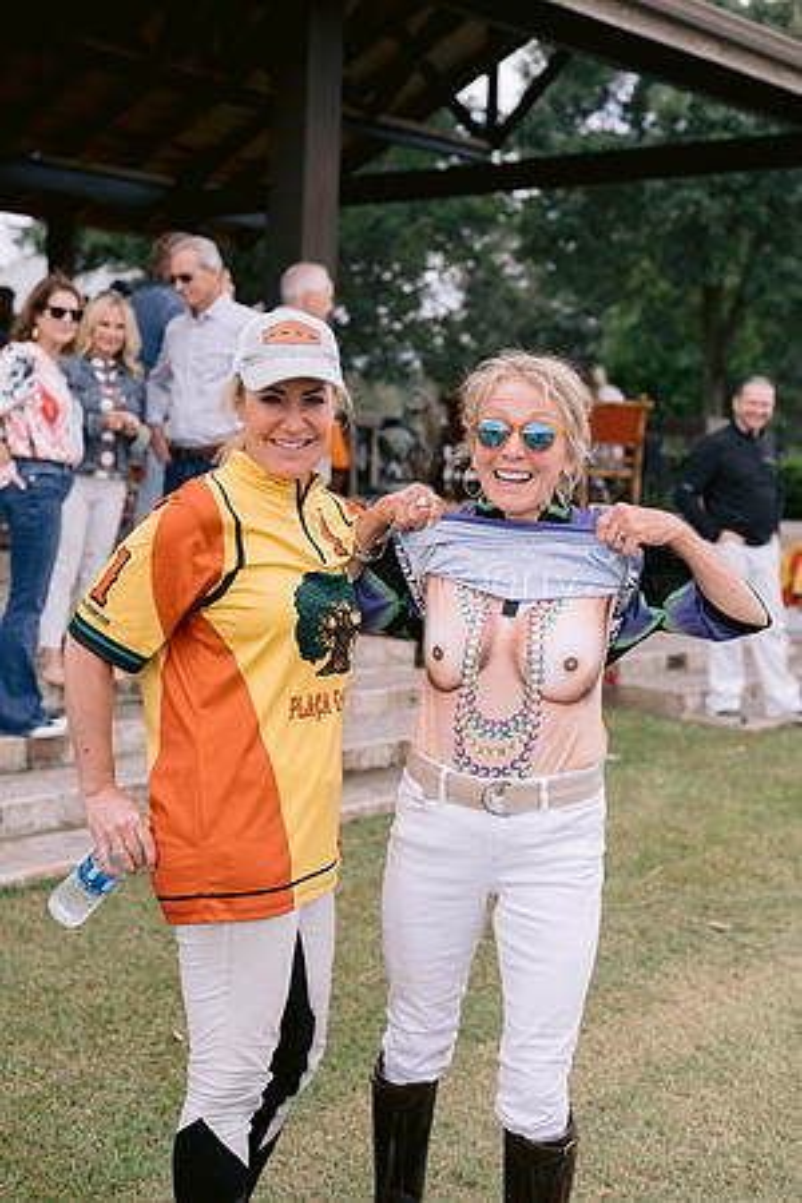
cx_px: 401
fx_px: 1671
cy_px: 602
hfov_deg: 27.0
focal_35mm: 50
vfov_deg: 39.6
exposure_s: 1/1250
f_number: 4
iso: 200
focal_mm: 50
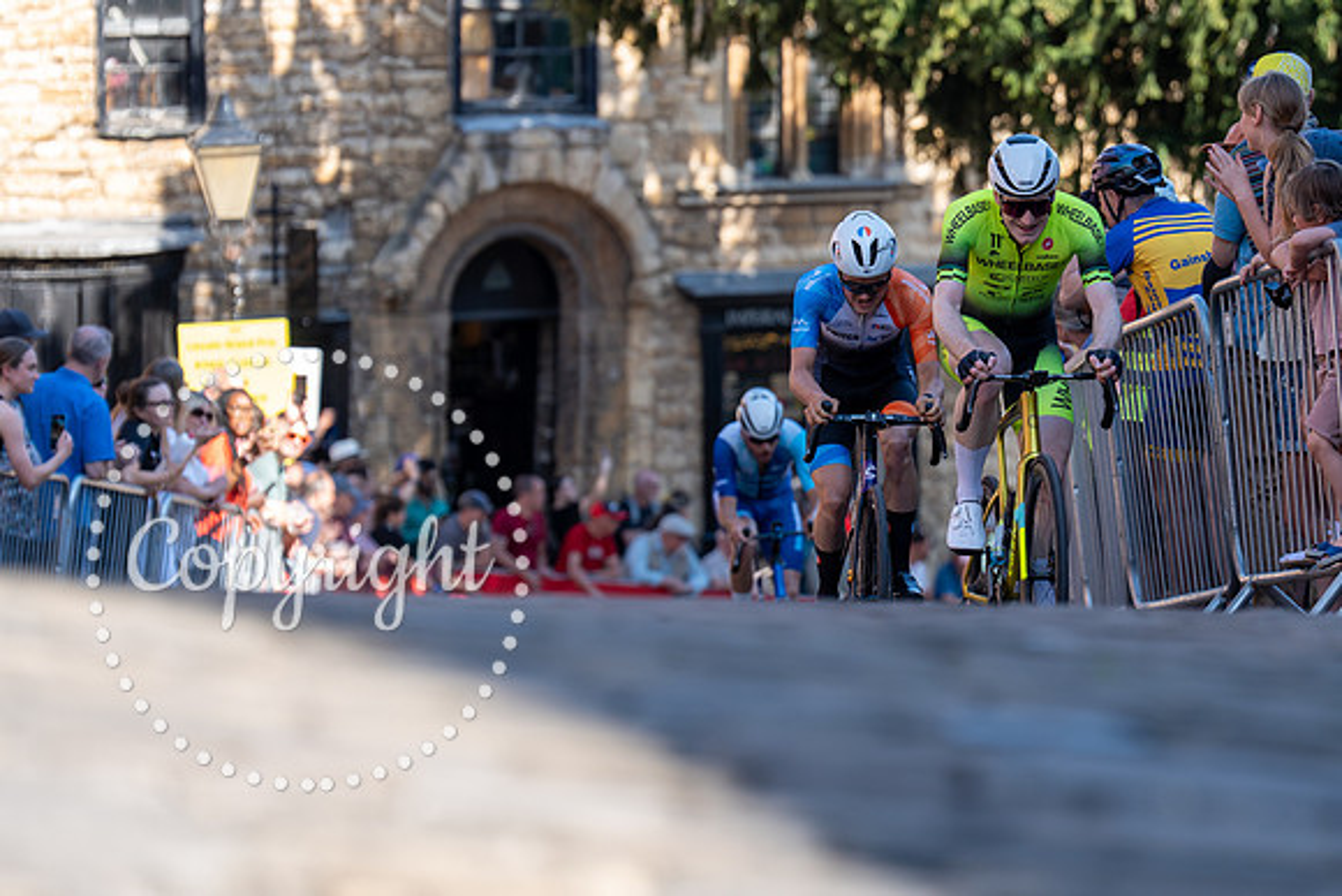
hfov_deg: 9.0
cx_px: 909
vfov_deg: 6.0
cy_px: 374
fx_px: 8567
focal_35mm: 230
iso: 320
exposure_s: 1/1000
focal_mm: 167
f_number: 3.5
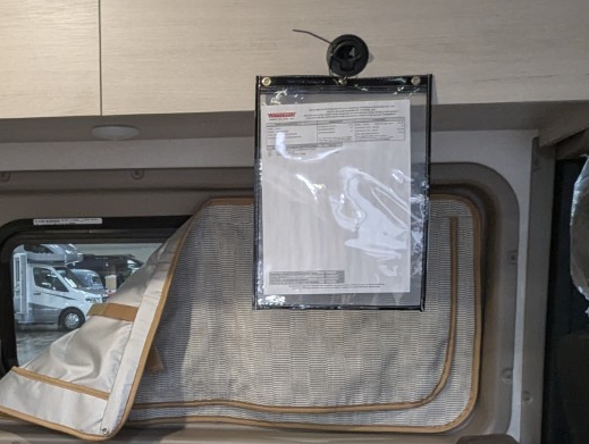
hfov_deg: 43.2
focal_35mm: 43
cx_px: 198
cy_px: 326
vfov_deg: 33.1
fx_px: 733
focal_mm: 2.35
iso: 267
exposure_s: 1/40
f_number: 2.2
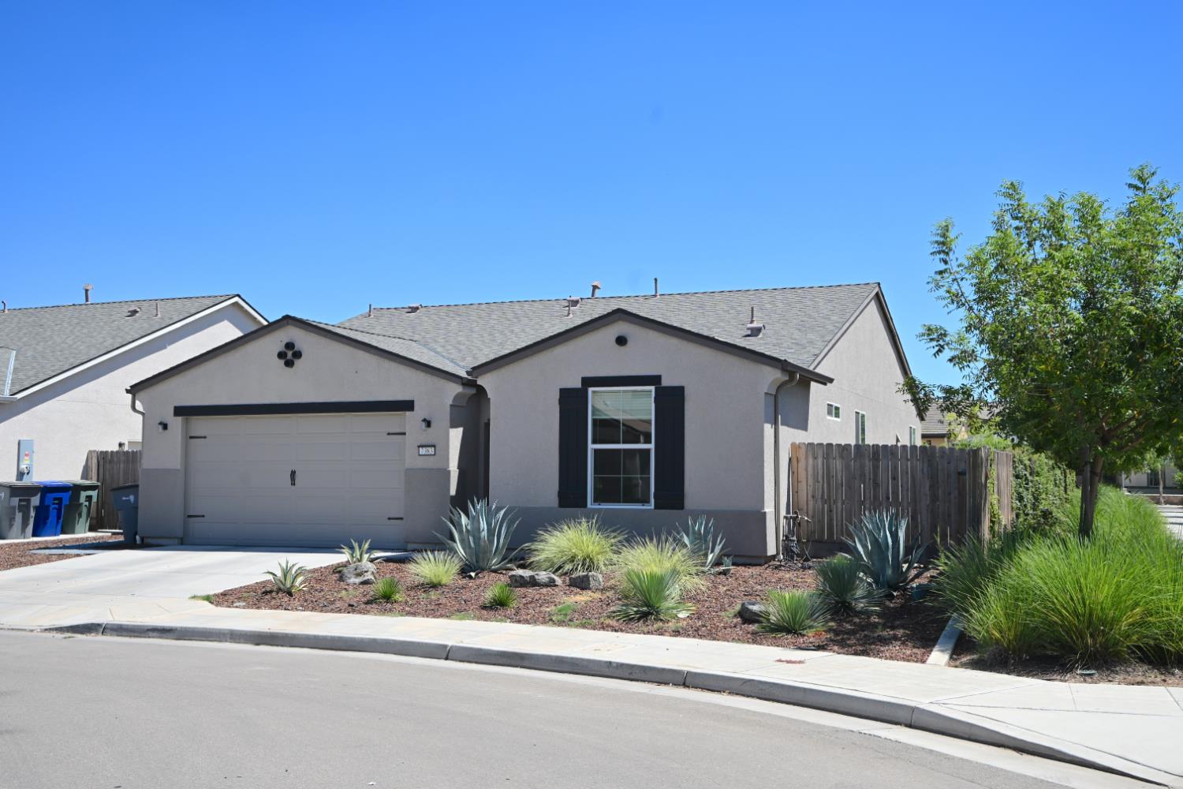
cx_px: 592
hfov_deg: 49.6
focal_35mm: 39
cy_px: 394
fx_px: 1281
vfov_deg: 34.2
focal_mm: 39
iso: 100
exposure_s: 1/400
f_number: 7.1
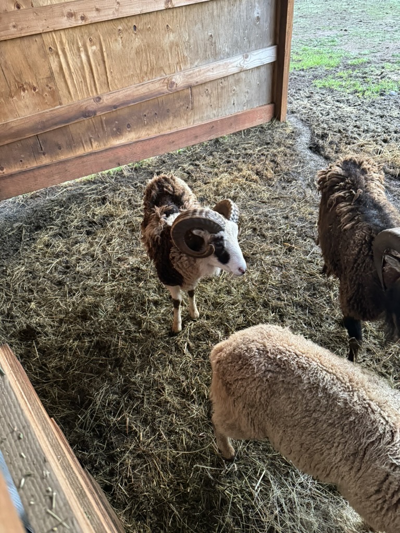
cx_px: 200
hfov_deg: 56.8
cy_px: 266
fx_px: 370
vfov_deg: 71.6
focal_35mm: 24
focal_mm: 6.86
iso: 800
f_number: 1.78
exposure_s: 1/60
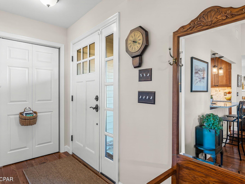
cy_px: 93
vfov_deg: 65.7
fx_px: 142
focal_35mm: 20
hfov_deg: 81.4
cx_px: 123
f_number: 8
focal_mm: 18.1
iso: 400
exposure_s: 1/6
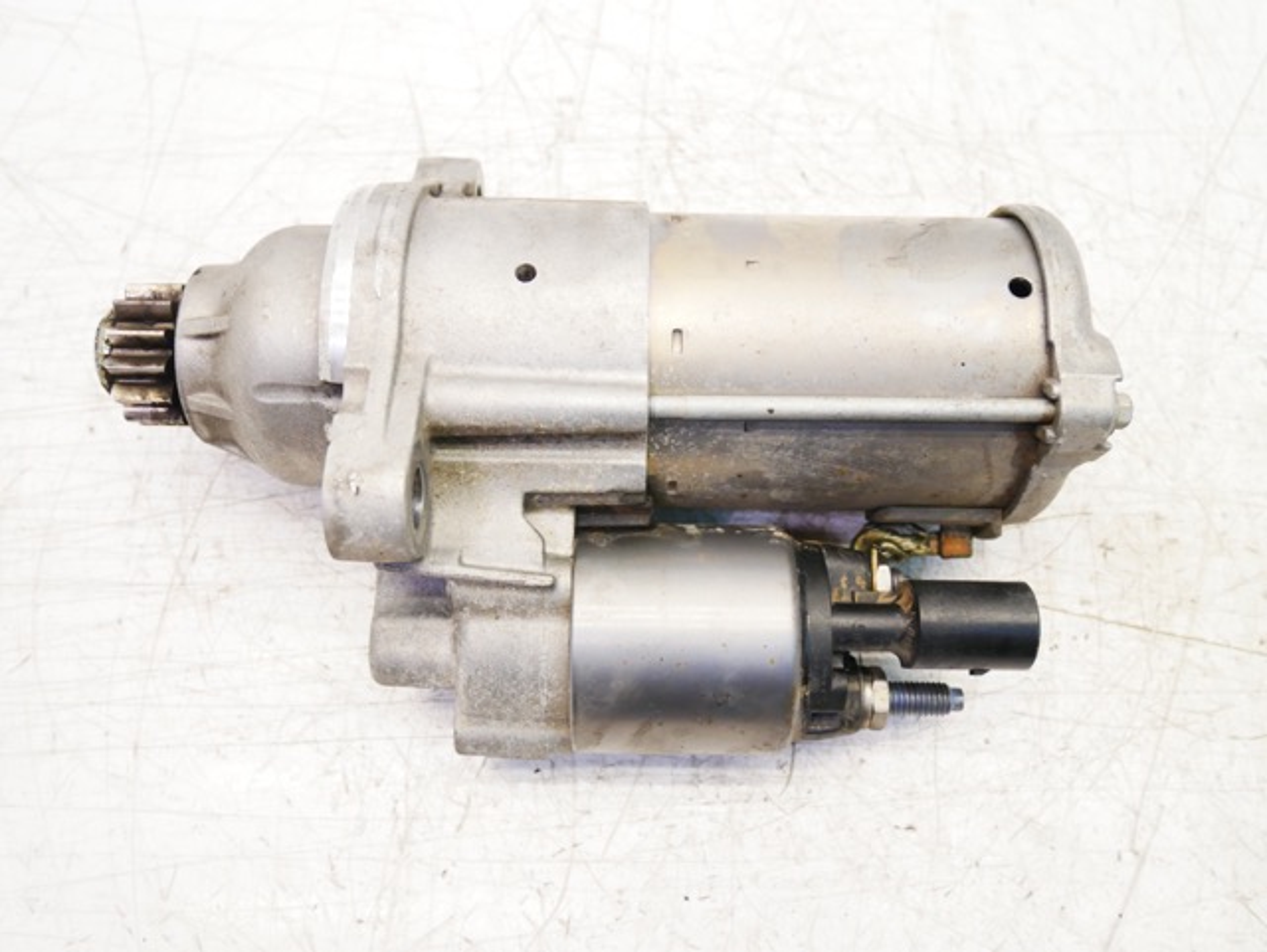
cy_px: 476
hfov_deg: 59.9
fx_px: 1099
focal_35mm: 30
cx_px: 634
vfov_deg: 46.9
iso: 640
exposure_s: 1/60
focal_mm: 15
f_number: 3.8
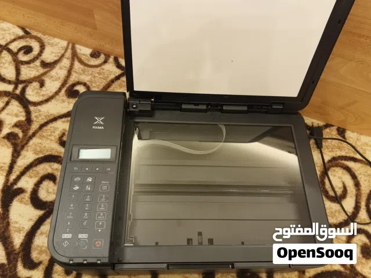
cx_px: 186
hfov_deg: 73.9
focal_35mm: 23
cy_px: 139
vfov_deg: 58.9
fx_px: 247
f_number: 1.6
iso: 1367
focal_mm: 4.09
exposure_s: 1/33.3
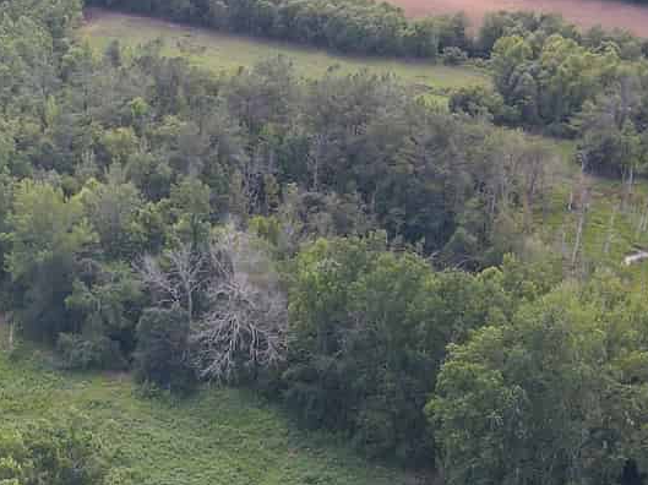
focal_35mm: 93
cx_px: -45
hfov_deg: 20.2
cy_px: 487
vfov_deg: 15.6
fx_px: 1740
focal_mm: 4.5
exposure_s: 1/15
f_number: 2.8
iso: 170
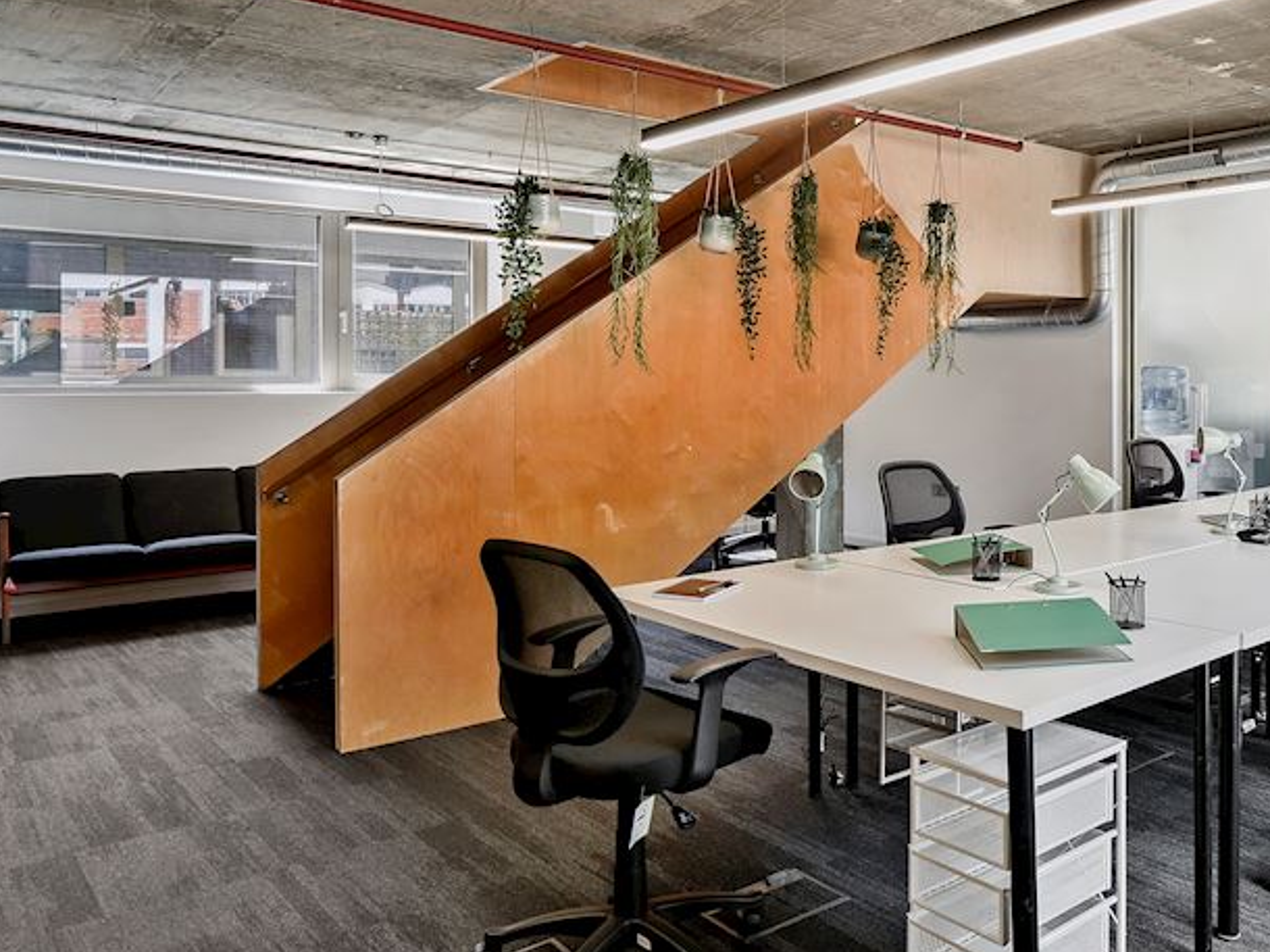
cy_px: 377
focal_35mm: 28
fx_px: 1027
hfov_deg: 59.8
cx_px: 963
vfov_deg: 49.4
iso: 100
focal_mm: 8
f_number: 6.3
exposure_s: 1/6
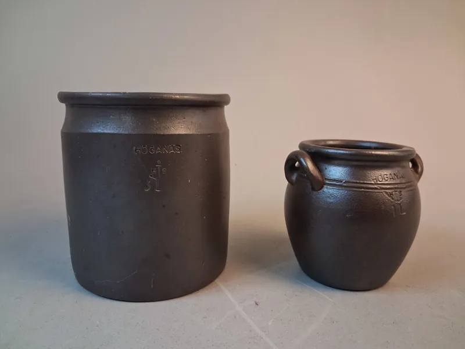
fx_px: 363
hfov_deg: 65.3
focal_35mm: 27
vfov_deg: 51.4
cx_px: 232
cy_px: 174
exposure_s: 1/50
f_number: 1.8
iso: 400
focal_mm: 4
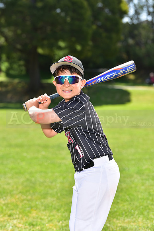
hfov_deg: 12.2
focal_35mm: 112
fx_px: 718
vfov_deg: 18.3
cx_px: 77
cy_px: 116
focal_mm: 112
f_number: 5
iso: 100
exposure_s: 1/250
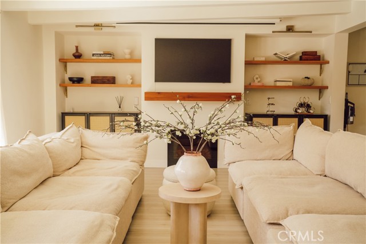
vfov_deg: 37.9
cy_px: 122
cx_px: 183
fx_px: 356
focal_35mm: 35
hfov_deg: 54.4
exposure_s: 1/200
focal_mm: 35
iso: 1250
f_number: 6.3
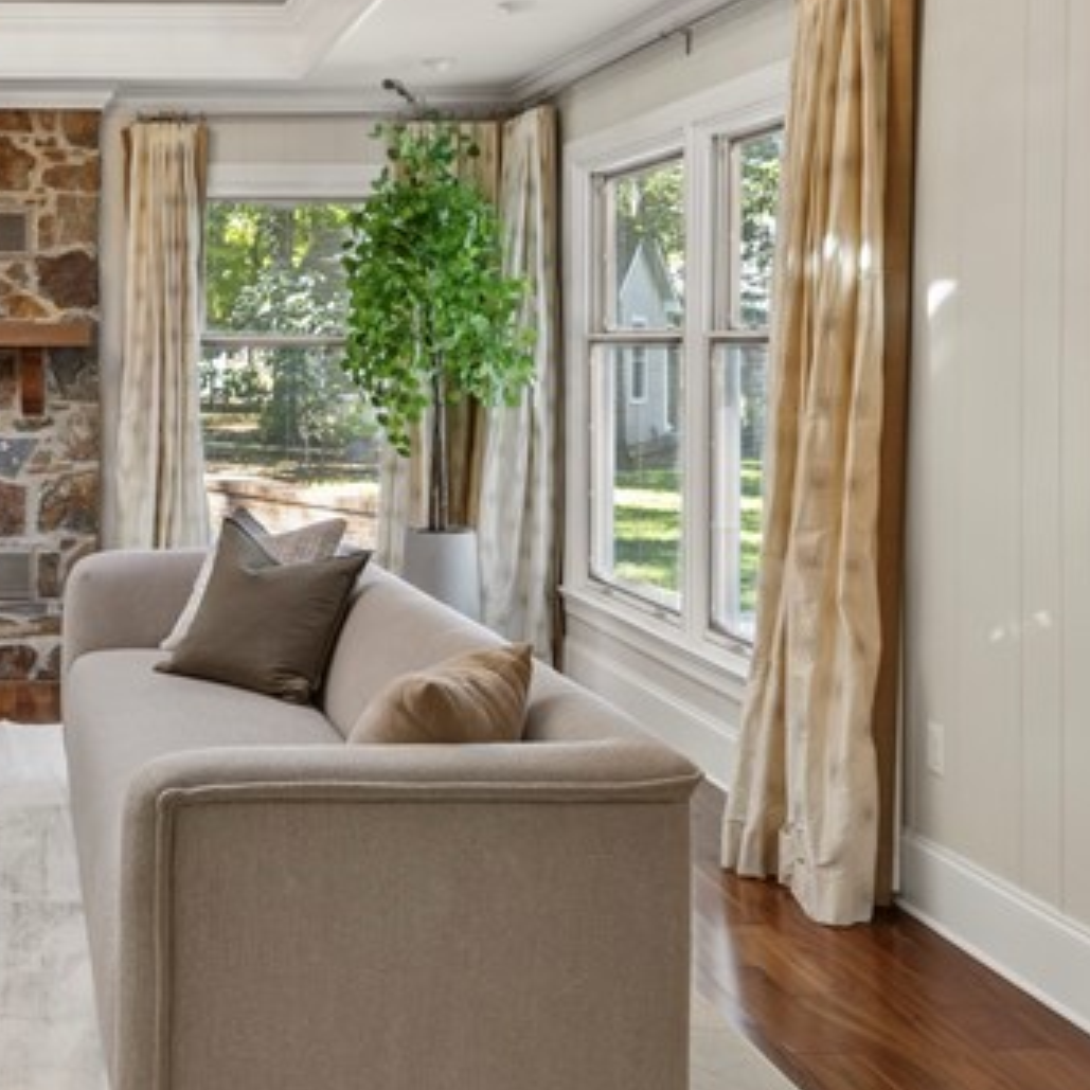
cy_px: 386
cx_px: 103
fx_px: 1532
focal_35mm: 43
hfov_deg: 36.6
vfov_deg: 38.8
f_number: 9
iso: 1250
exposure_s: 1/4
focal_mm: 16
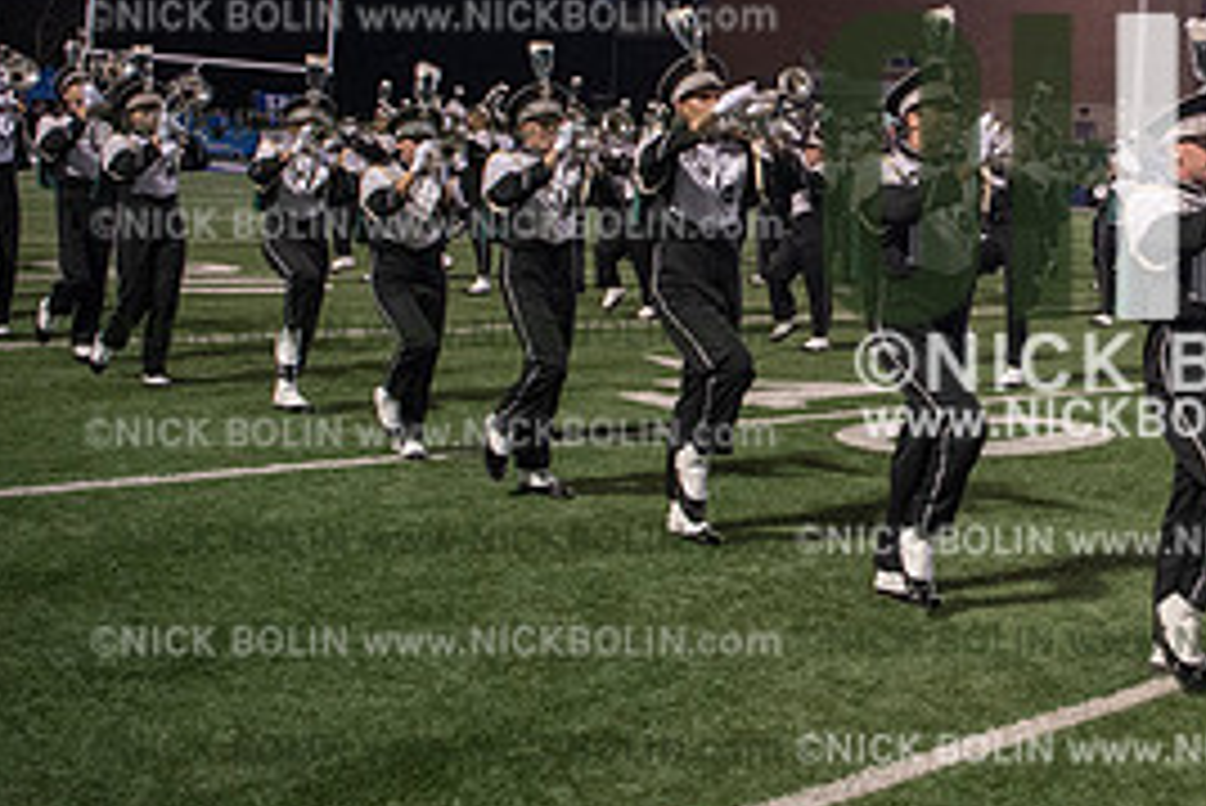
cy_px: 227
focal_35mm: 52
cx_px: 1138
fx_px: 1743
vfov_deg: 25.8
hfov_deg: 35.4
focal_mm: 24
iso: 3200
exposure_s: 1/500
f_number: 3.2
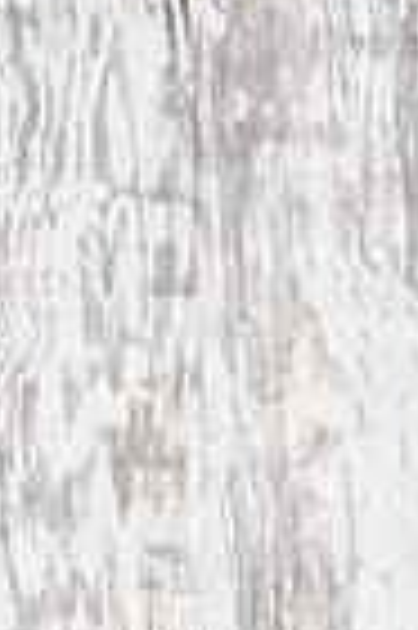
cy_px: 666
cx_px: -814
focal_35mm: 1055
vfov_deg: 2.0
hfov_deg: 1.3
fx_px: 18419
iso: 320
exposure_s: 1/1600
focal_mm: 170
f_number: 5.6
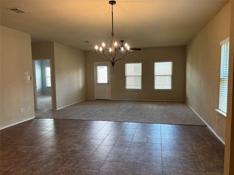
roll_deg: +0.7
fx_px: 176
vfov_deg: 53.1
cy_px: 88
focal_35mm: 26
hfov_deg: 67.3
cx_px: 117
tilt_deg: -5.2
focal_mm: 5.96
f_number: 1.6
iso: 100
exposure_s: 1/60
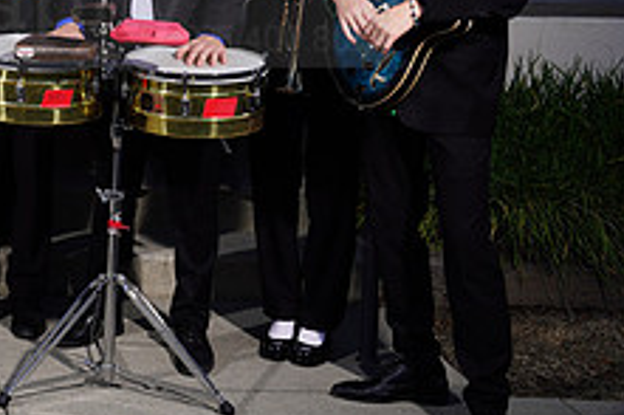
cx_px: -158
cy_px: -16
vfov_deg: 14.6
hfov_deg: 20.5
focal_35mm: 92
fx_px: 1593
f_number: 8
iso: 100
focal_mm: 35
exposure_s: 1/250
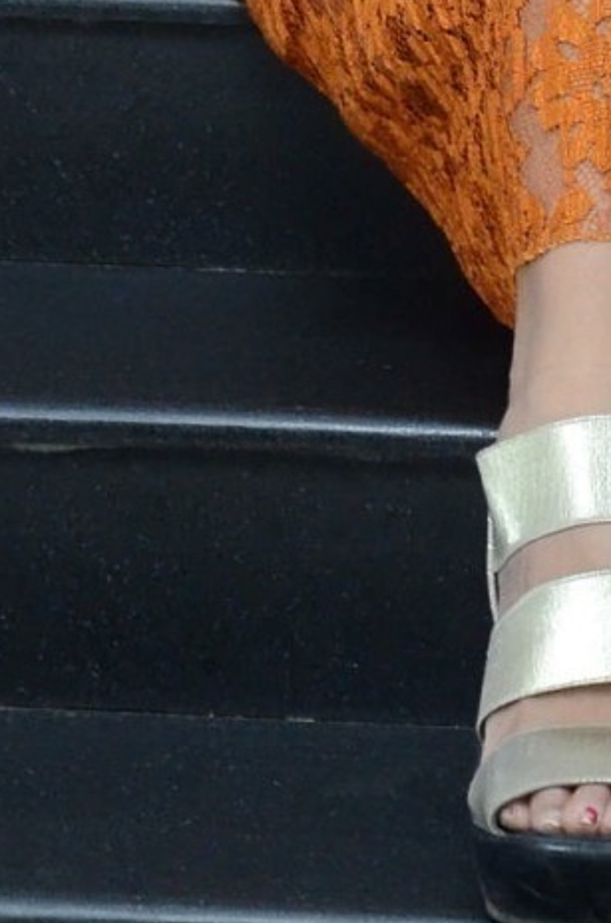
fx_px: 7191
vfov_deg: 7.2
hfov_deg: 4.9
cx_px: 597
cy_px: -507
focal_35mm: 281
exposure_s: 1/125
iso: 2500
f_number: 5.6
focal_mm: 48
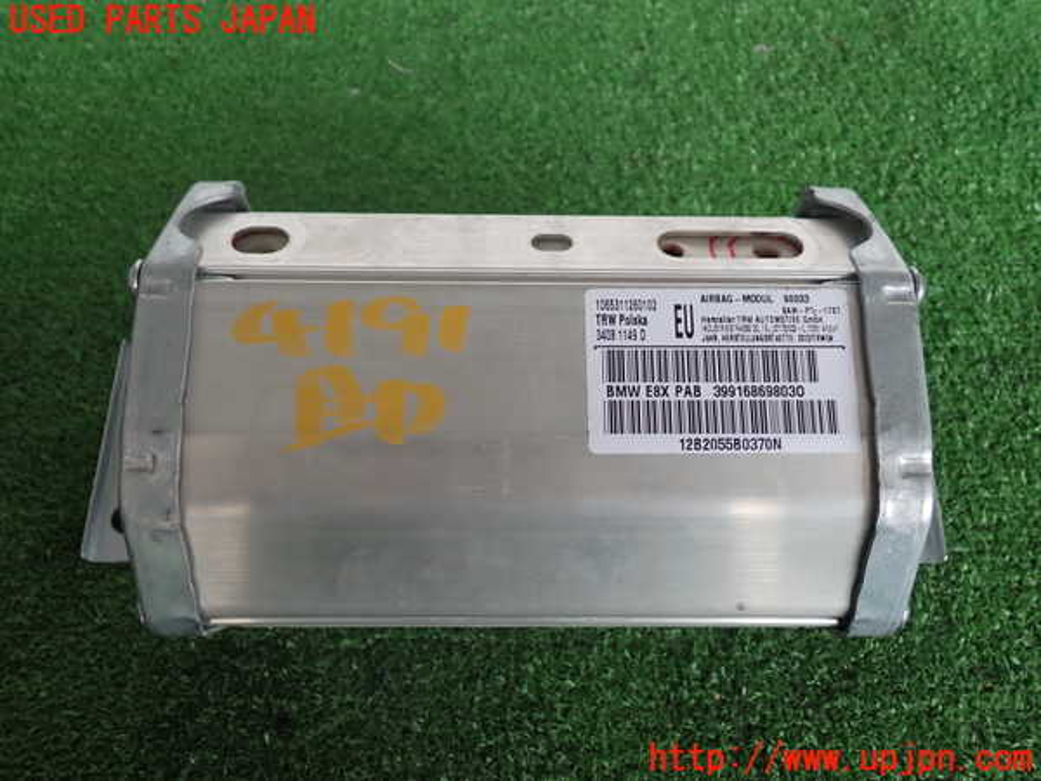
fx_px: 962
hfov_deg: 56.8
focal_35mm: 32
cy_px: 390
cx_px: 520
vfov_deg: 44.2
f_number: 2.4
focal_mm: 5.79
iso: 160
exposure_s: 1/60
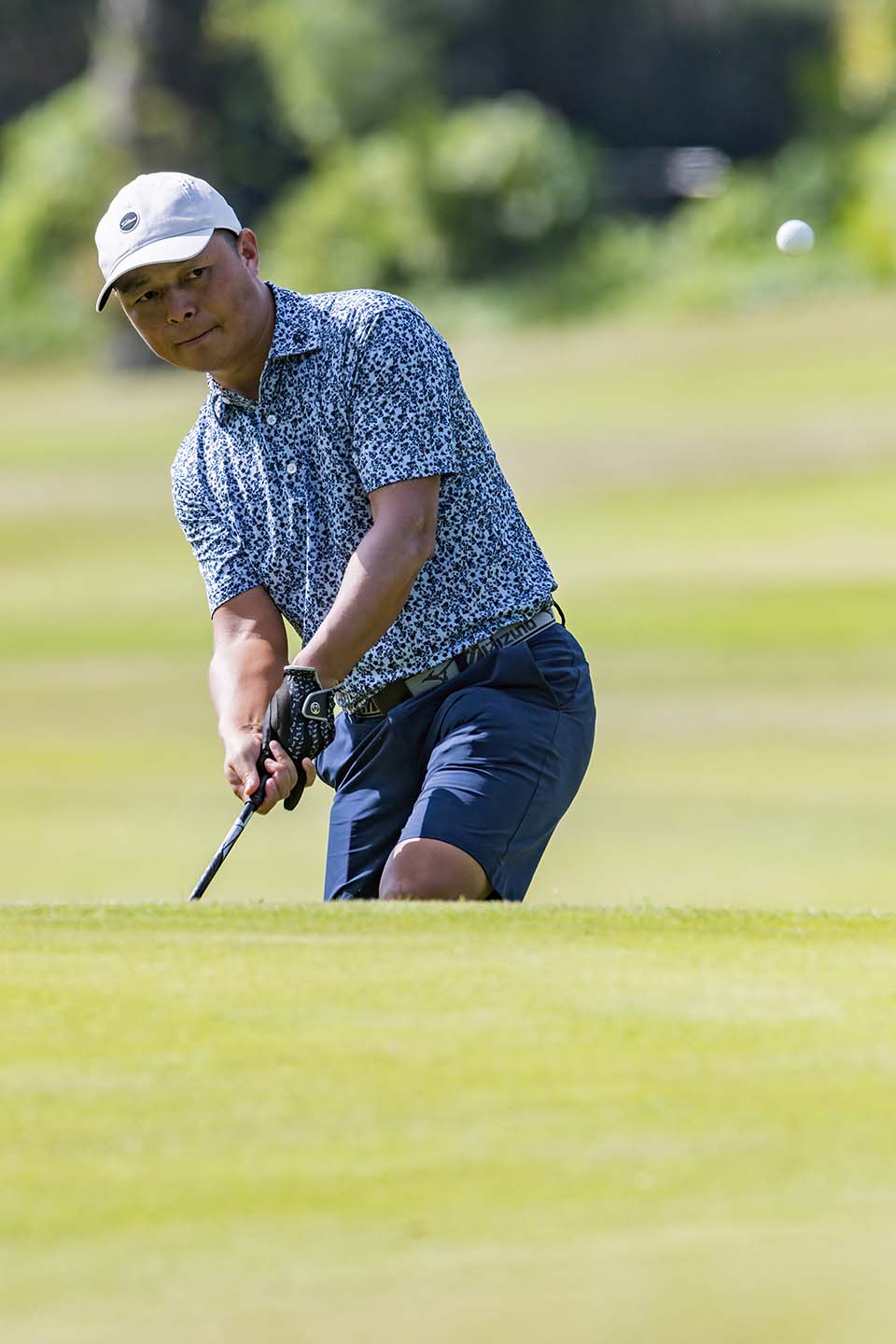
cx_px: 448
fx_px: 24265
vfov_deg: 3.2
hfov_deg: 2.1
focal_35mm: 650
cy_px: 672
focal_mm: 650
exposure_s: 1/2500
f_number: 8
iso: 800
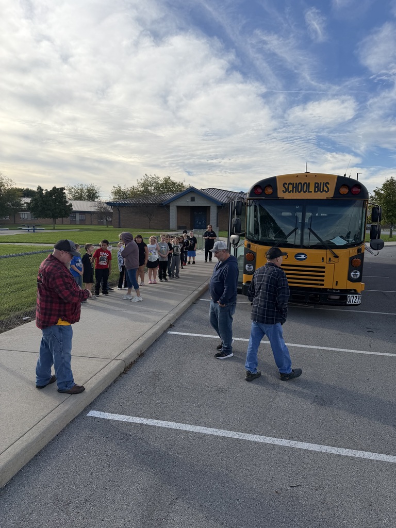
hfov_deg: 56.8
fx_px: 366
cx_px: 198
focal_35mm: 24
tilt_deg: -7.1
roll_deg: -0.3
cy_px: 264
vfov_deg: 71.6
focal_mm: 6.76
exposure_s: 1/4673
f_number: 1.78
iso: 80
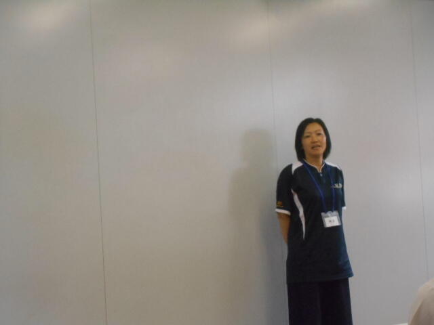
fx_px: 953
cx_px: 217
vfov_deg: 19.4
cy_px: 162
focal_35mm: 76
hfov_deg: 25.7
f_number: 5.8
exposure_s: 1/100
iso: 800
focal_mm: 13.5
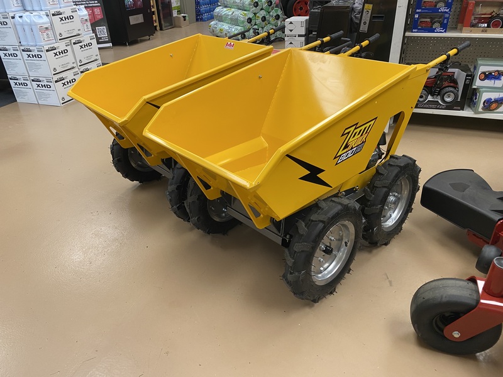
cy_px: 188
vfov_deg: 53.1
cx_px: 252
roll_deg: +3.8
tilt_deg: -30.8
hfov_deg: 67.3
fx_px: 378
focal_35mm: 26
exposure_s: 1/60
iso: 100
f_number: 1.8
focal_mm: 4.25
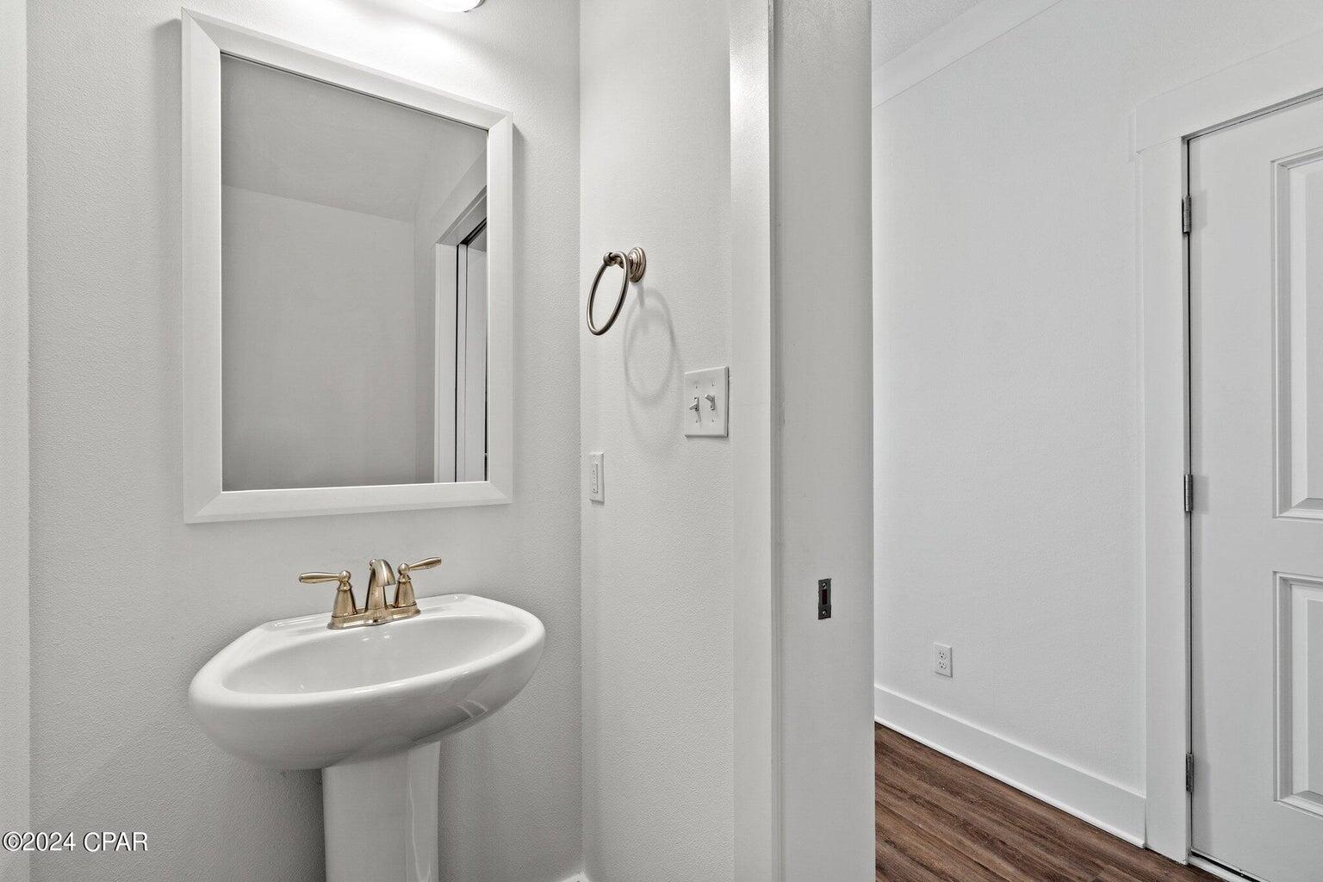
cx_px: 662
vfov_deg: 77.3
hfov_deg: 100.4
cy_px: 441
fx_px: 551
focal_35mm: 15
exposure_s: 1.6
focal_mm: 10
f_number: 9
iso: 100
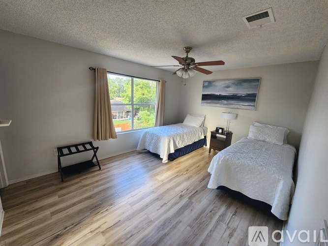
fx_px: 123
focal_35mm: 13
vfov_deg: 89.9
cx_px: 164
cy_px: 123
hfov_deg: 106.2
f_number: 2.2
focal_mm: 2.2
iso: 125
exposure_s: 1/60
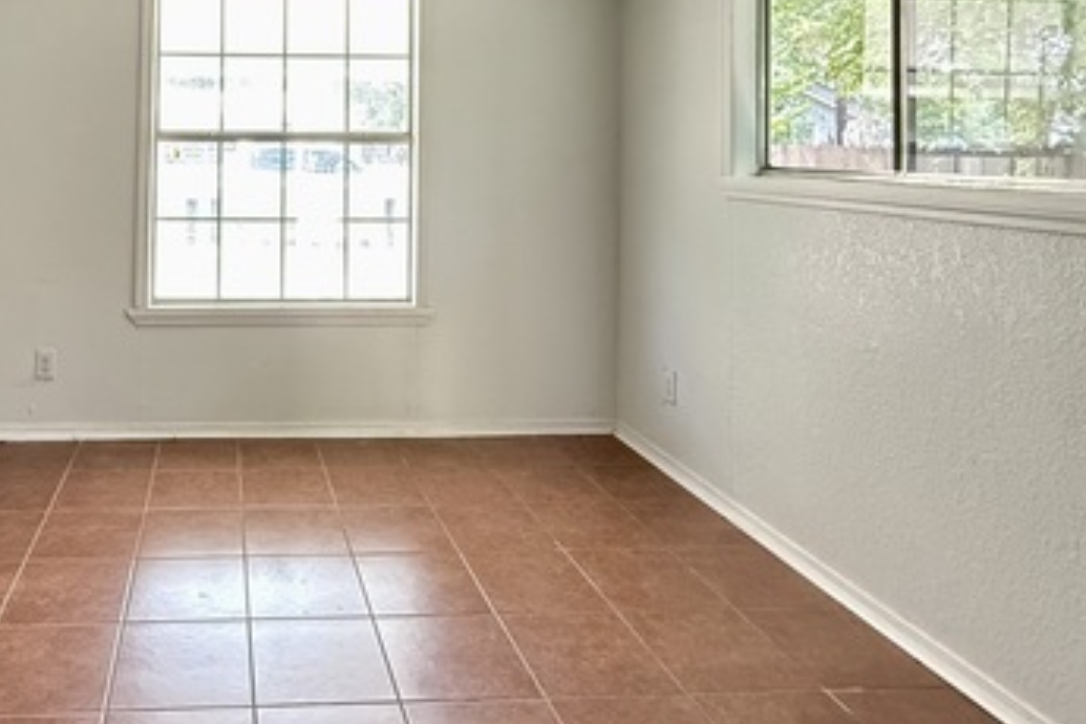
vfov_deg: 44.9
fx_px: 814
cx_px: 268
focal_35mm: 27
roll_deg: -0.7
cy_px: 120
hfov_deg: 63.3
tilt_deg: +2.0
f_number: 2.2
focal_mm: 2.22
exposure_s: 1/60
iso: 800
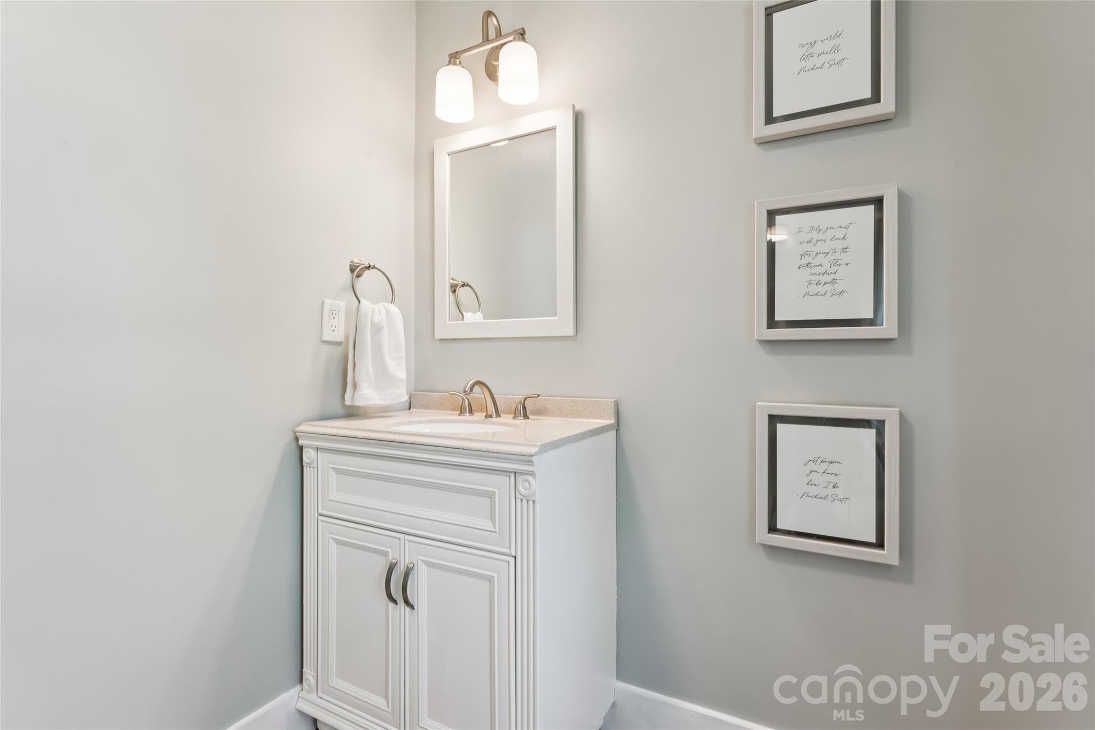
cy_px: 365
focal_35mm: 17
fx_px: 511
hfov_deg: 94.0
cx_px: 548
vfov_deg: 71.1
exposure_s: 1/3.33
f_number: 13
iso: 100
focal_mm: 16.8
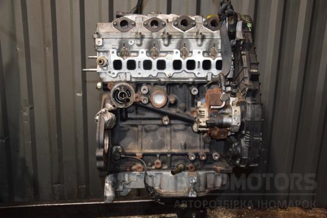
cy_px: 109
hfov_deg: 57.2
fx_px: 300
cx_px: 164
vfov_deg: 40.0
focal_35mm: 33
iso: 800
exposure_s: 1/60
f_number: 5
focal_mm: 22
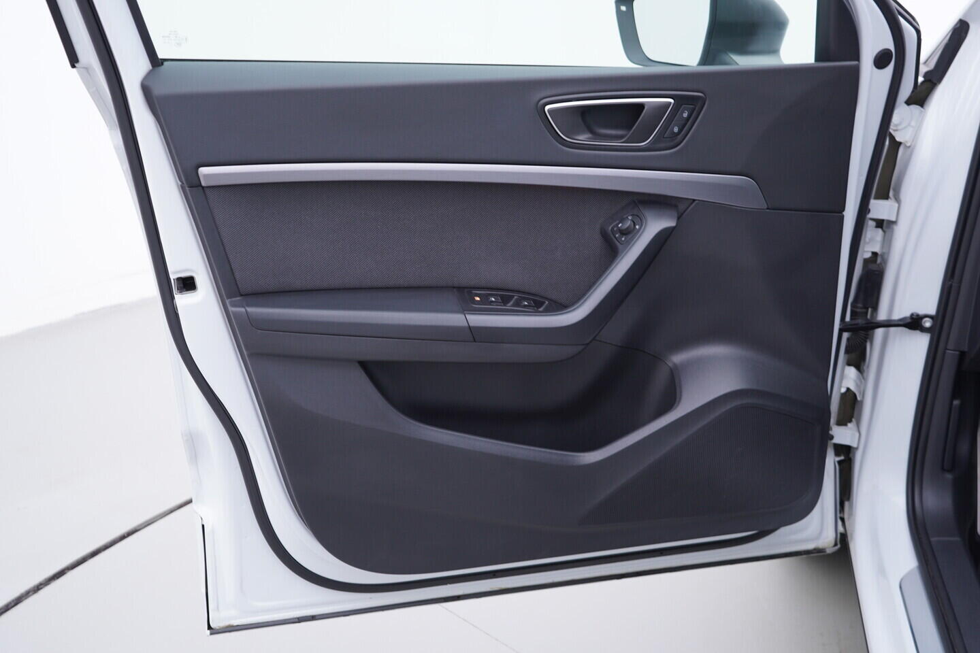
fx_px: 980
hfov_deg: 53.1
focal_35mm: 36
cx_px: 490
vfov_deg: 36.9
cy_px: 326
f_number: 3.2
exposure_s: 1/50
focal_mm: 24
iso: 125
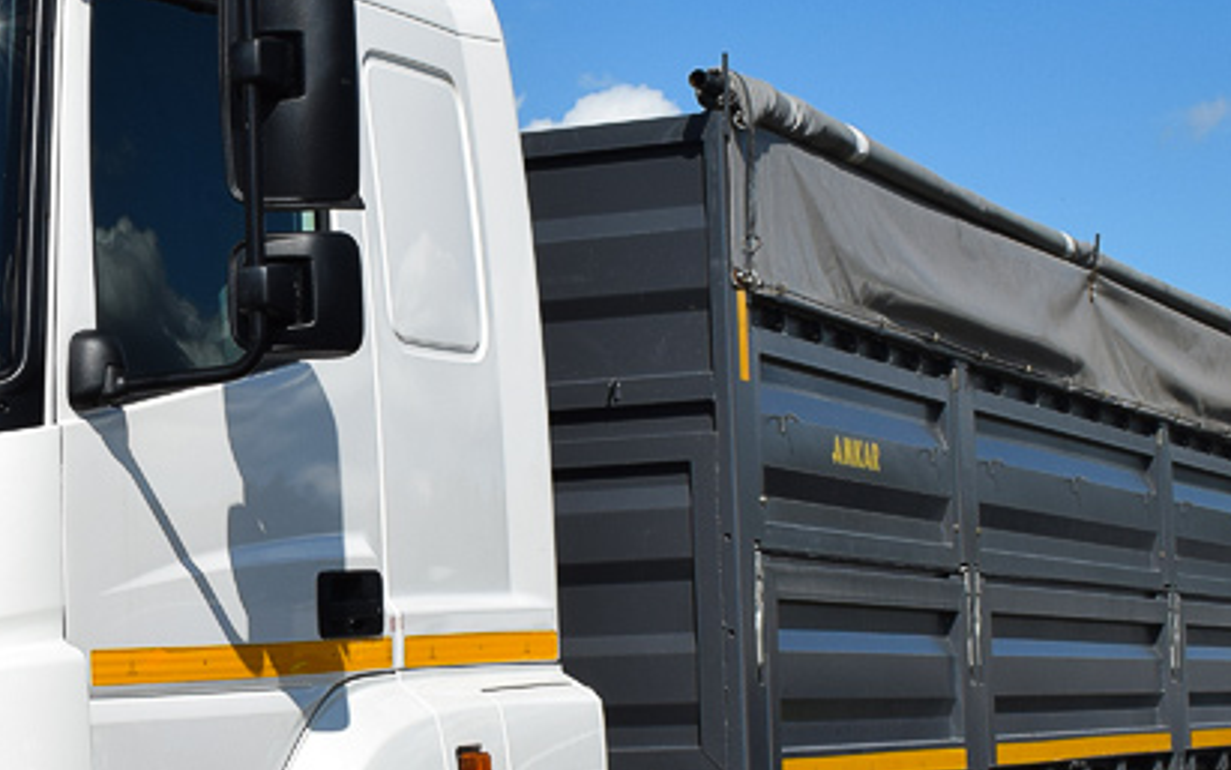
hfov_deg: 18.9
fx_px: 3590
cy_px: 557
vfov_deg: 12.2
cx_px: 3
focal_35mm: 107
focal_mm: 24
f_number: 11
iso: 200
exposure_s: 1/500
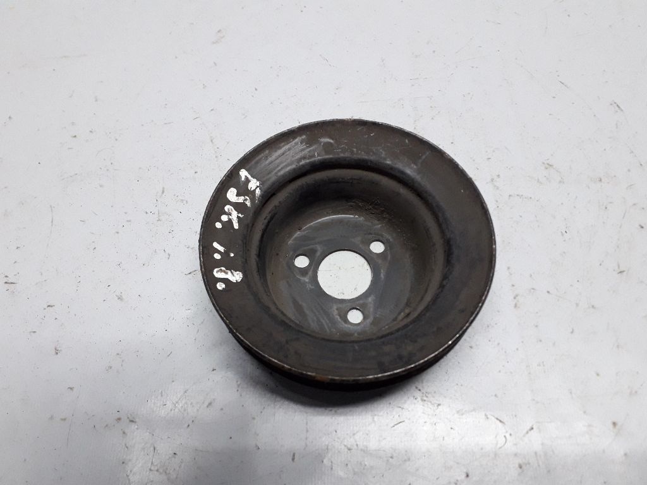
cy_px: 242
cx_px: 324
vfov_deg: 51.4
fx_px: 505
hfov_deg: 65.3
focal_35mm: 27
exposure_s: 1/33
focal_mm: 3.6
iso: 200
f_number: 1.9
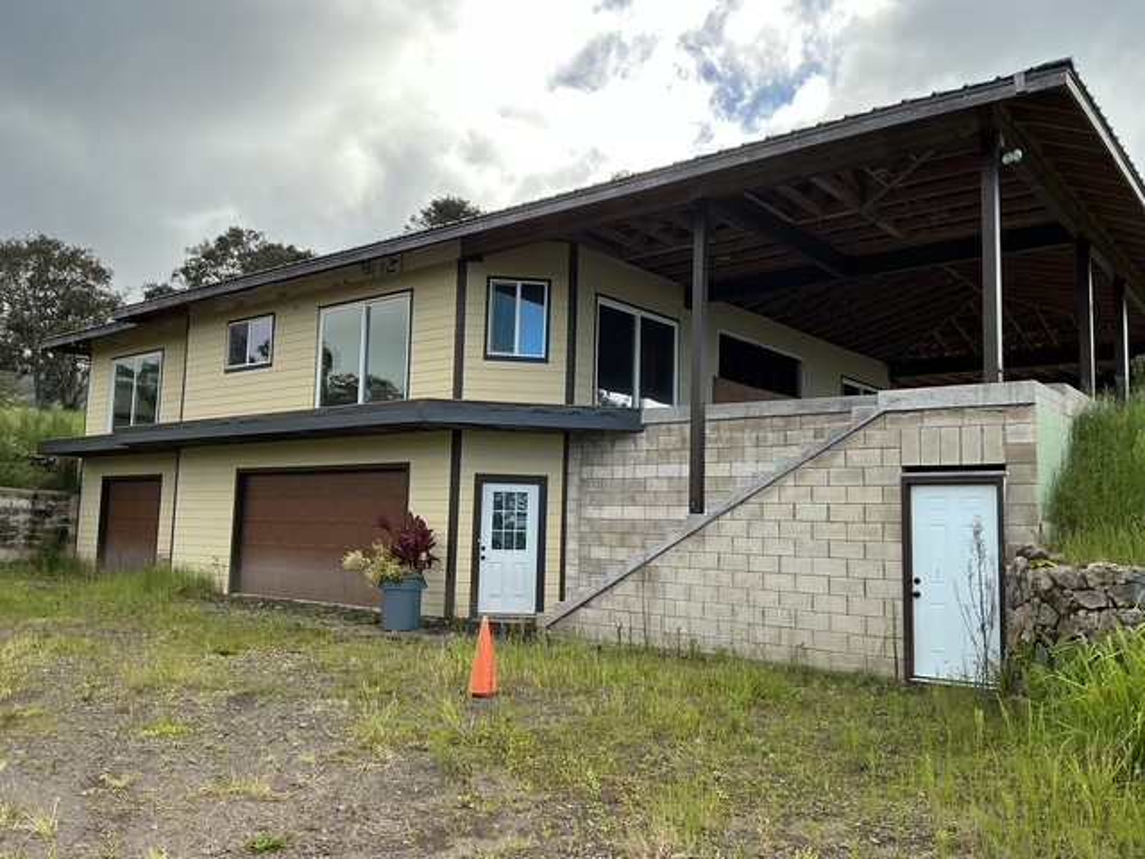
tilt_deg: +7.1
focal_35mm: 29
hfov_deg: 61.7
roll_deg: -1.3
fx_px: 959
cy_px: 430
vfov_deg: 48.2
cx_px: 572
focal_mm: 3
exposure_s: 1/719
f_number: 1.8
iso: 25
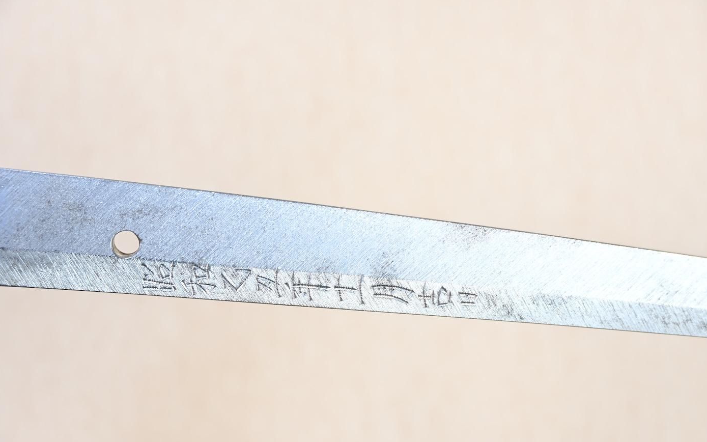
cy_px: 236
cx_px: 353
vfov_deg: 17.3
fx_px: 1455
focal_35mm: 76
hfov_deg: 27.3
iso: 100
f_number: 4.8
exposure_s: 1/2
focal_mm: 49
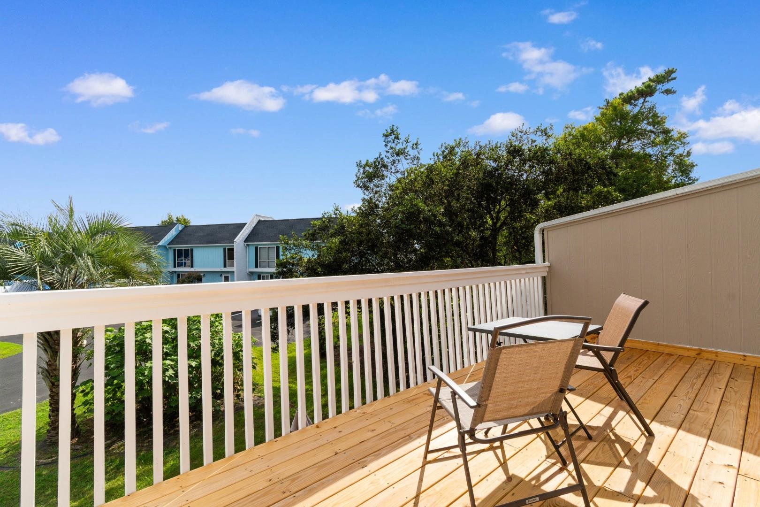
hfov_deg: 100.4
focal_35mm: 15
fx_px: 317
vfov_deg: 77.3
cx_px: 380
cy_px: 254
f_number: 8
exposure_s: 1/250
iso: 100
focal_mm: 10
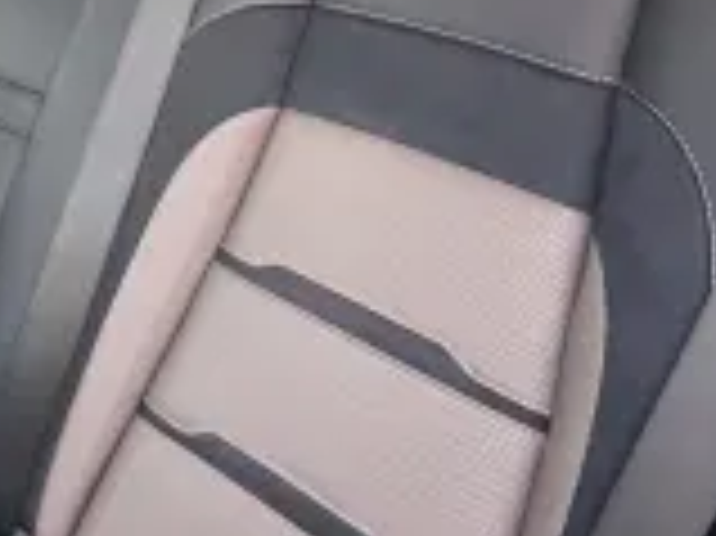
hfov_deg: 35.1
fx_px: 1075
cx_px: 99
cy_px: 104
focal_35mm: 52
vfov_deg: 27.4
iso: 400
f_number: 1.6
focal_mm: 6.55
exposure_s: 1/101
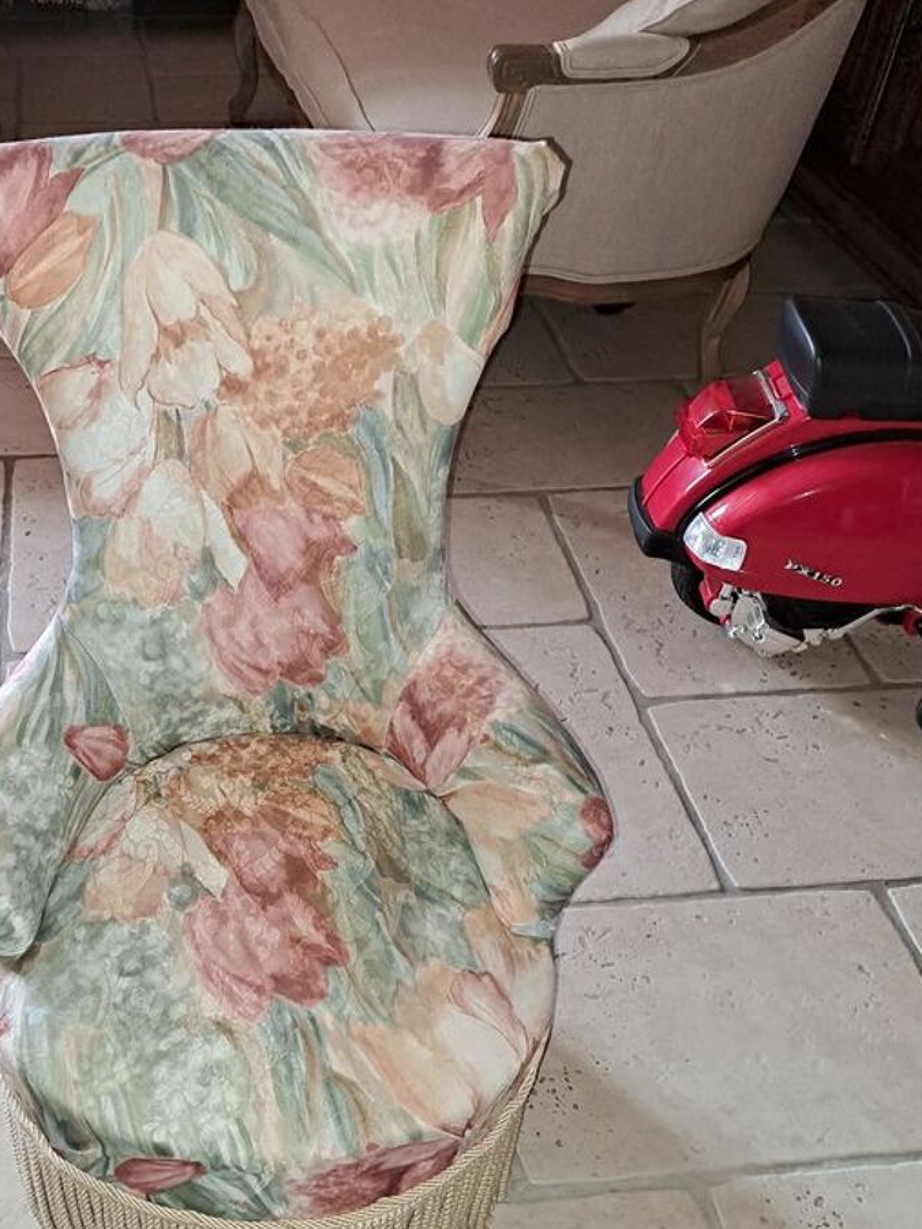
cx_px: 262
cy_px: 747
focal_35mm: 37
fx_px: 1314
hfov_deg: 38.0
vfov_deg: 49.8
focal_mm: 4.65
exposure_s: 1/33
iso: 250
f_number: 1.8
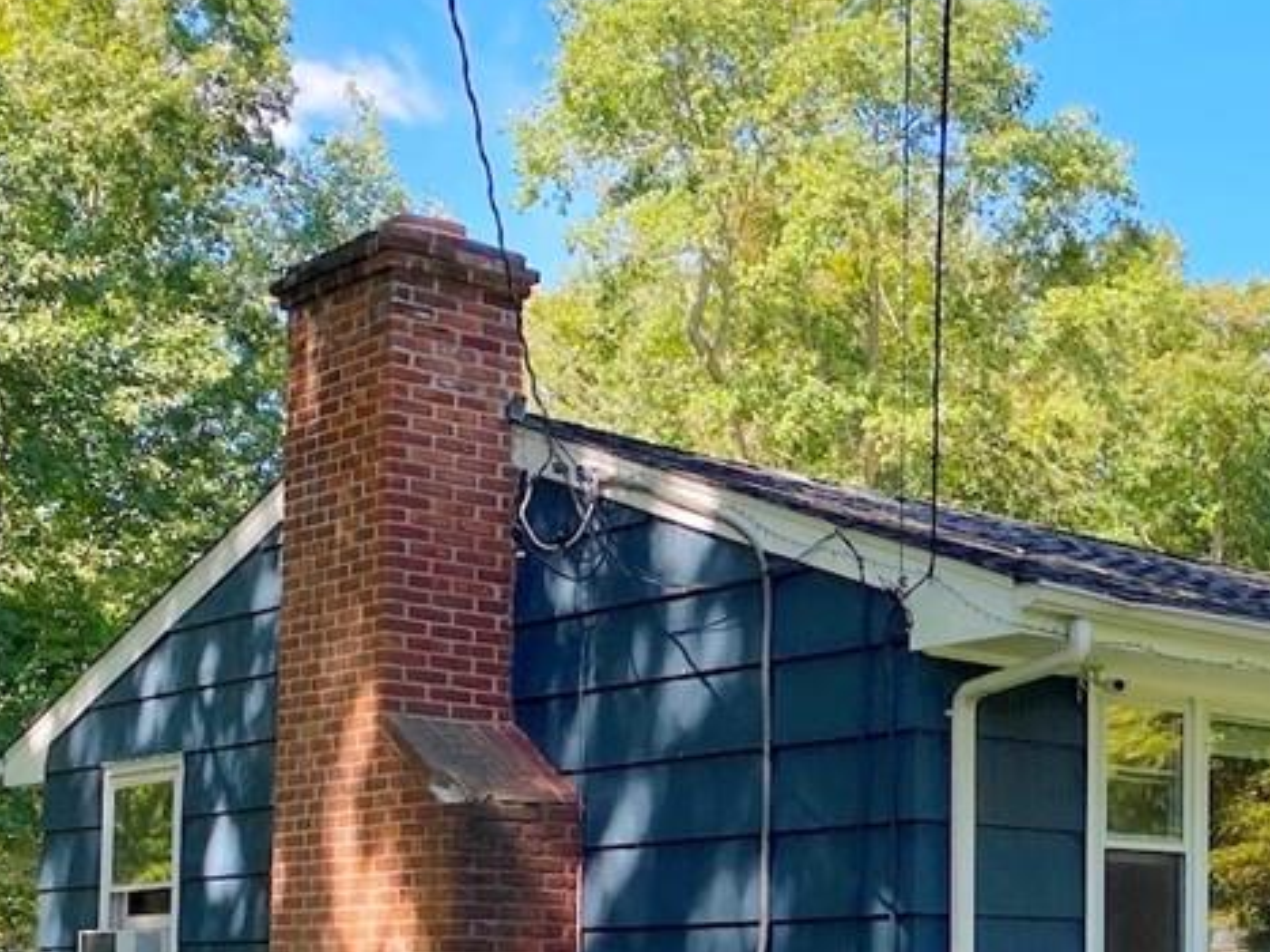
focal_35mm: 57
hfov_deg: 32.2
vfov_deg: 24.8
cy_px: 870
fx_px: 2091
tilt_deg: +5.2
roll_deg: -2.1
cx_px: 1139
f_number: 1.8
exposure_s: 1/475
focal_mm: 4.25
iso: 32
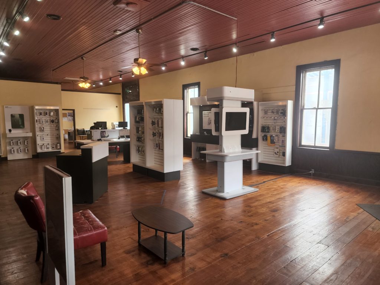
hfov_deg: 73.9
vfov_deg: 58.9
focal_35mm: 23
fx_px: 252
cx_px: 190
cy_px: 142
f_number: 1.8
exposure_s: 1/180
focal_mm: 6.4
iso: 125
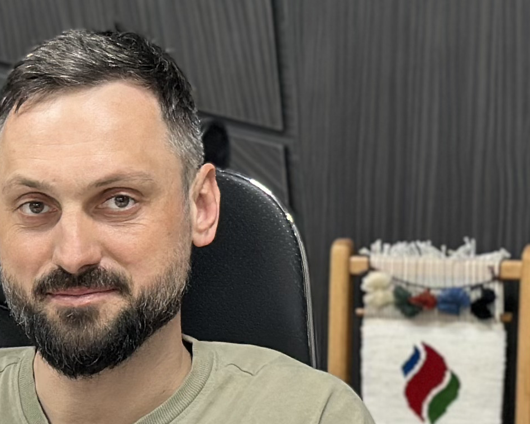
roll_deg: +1.5
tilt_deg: -9.0
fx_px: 3121
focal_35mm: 199
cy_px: 441
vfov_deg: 7.7
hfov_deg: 9.5
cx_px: -150
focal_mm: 6.86
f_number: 1.78
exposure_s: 1/50
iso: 80
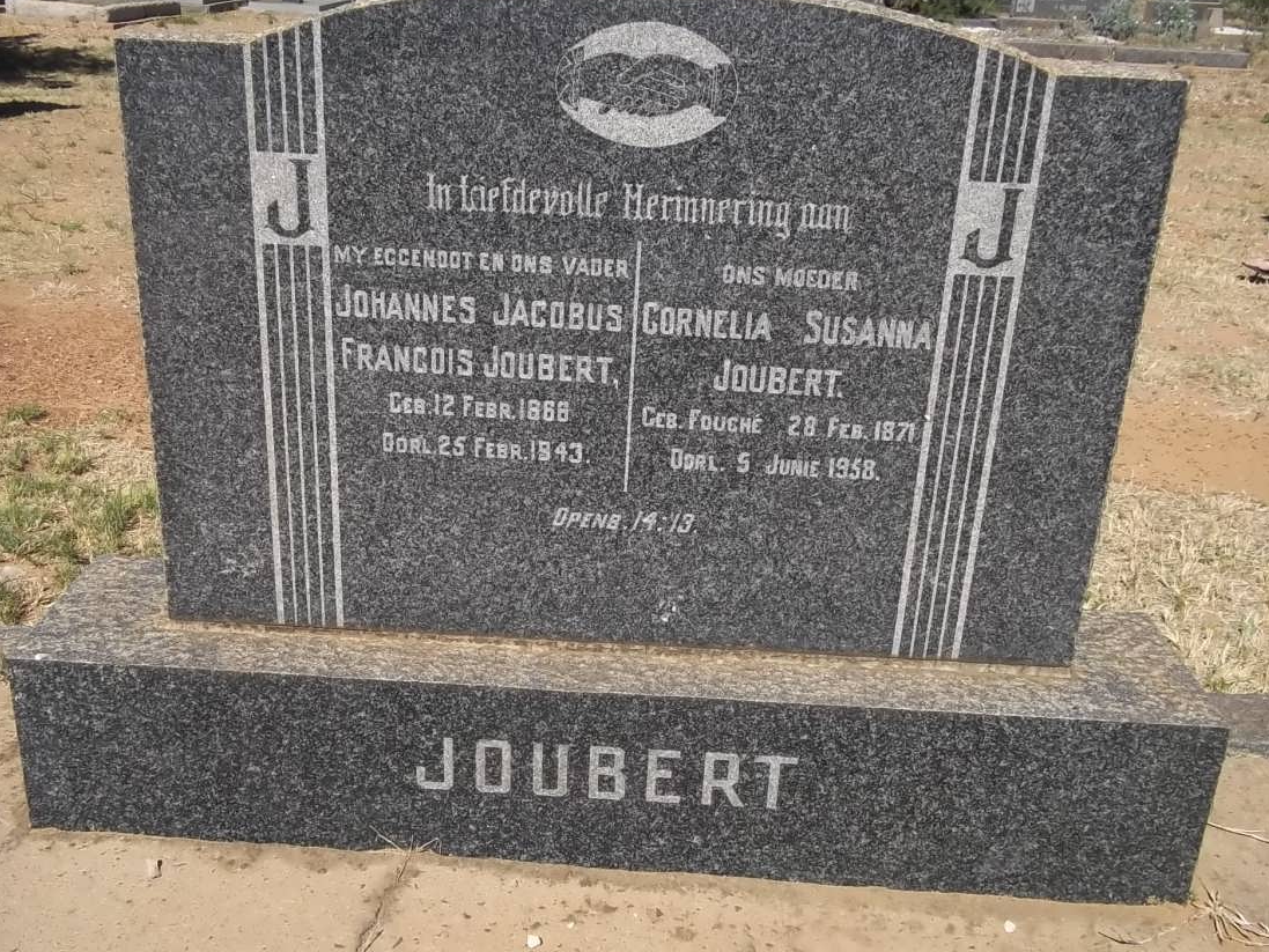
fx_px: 1283
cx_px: 578
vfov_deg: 40.7
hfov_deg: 52.6
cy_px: 492
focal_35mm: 35
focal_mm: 5.7
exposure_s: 1/640
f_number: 5.5
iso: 80
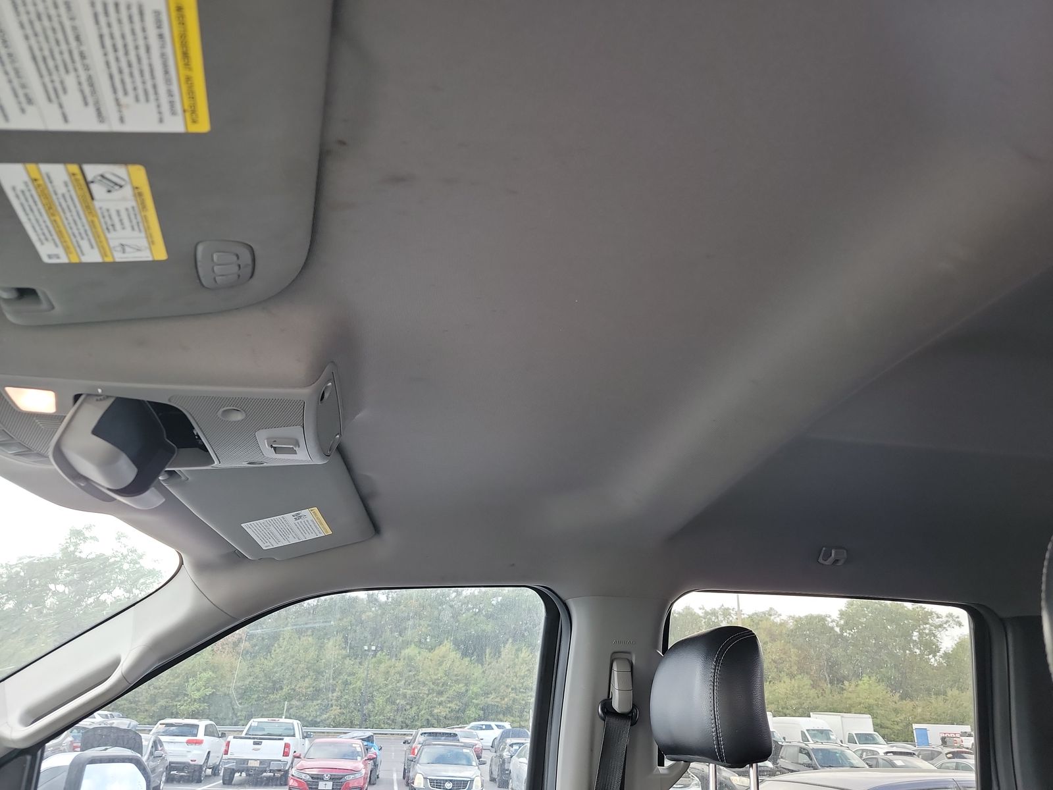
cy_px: 395
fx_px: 730
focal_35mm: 24
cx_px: 526
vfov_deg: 56.8
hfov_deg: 71.6
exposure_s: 1/59
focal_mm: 6.7
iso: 204
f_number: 1.8
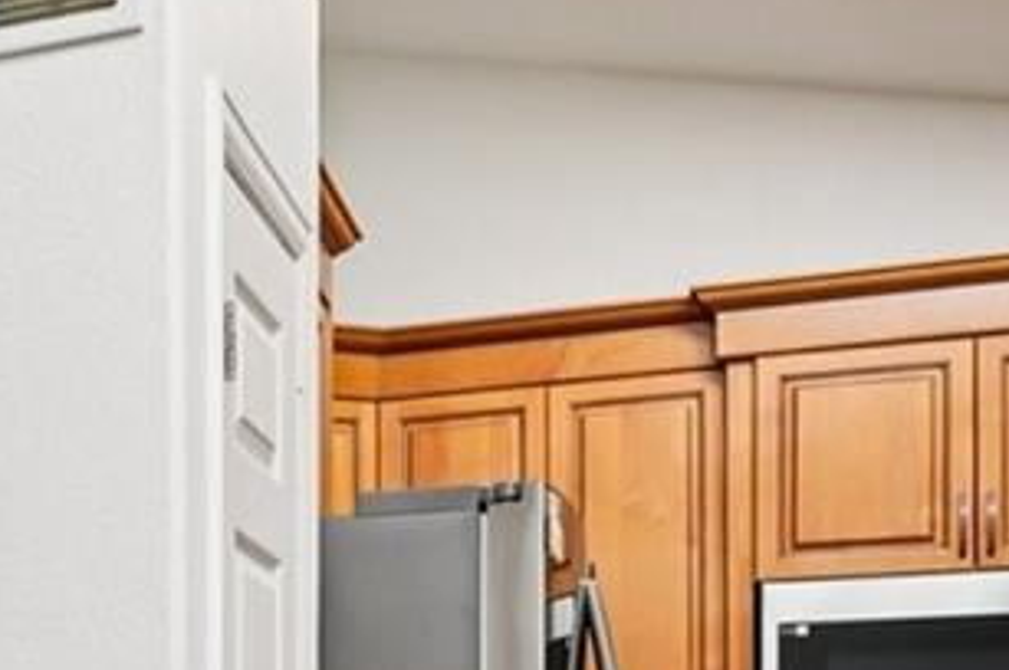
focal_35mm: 73
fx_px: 2044
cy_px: 995
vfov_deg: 16.9
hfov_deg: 22.8
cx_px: -486
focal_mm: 14
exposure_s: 1/30
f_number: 8
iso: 200
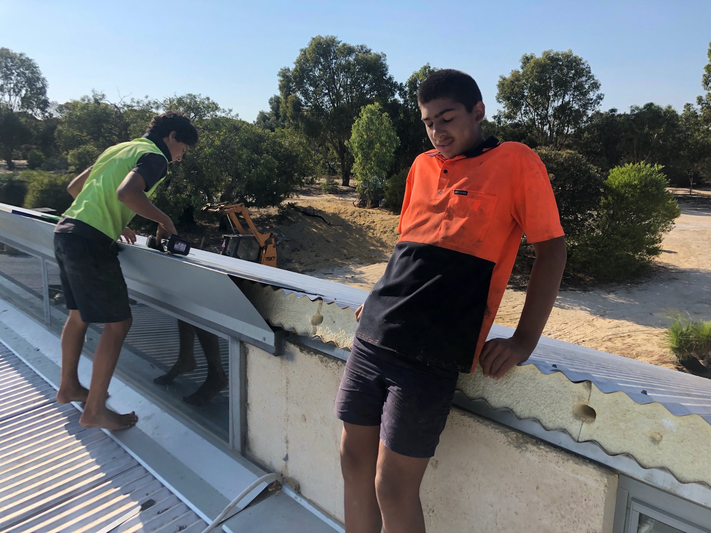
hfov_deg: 63.4
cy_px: 266
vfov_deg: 49.7
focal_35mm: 28
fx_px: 575
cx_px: 356
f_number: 1.8
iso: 20
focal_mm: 4
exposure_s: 1/1171
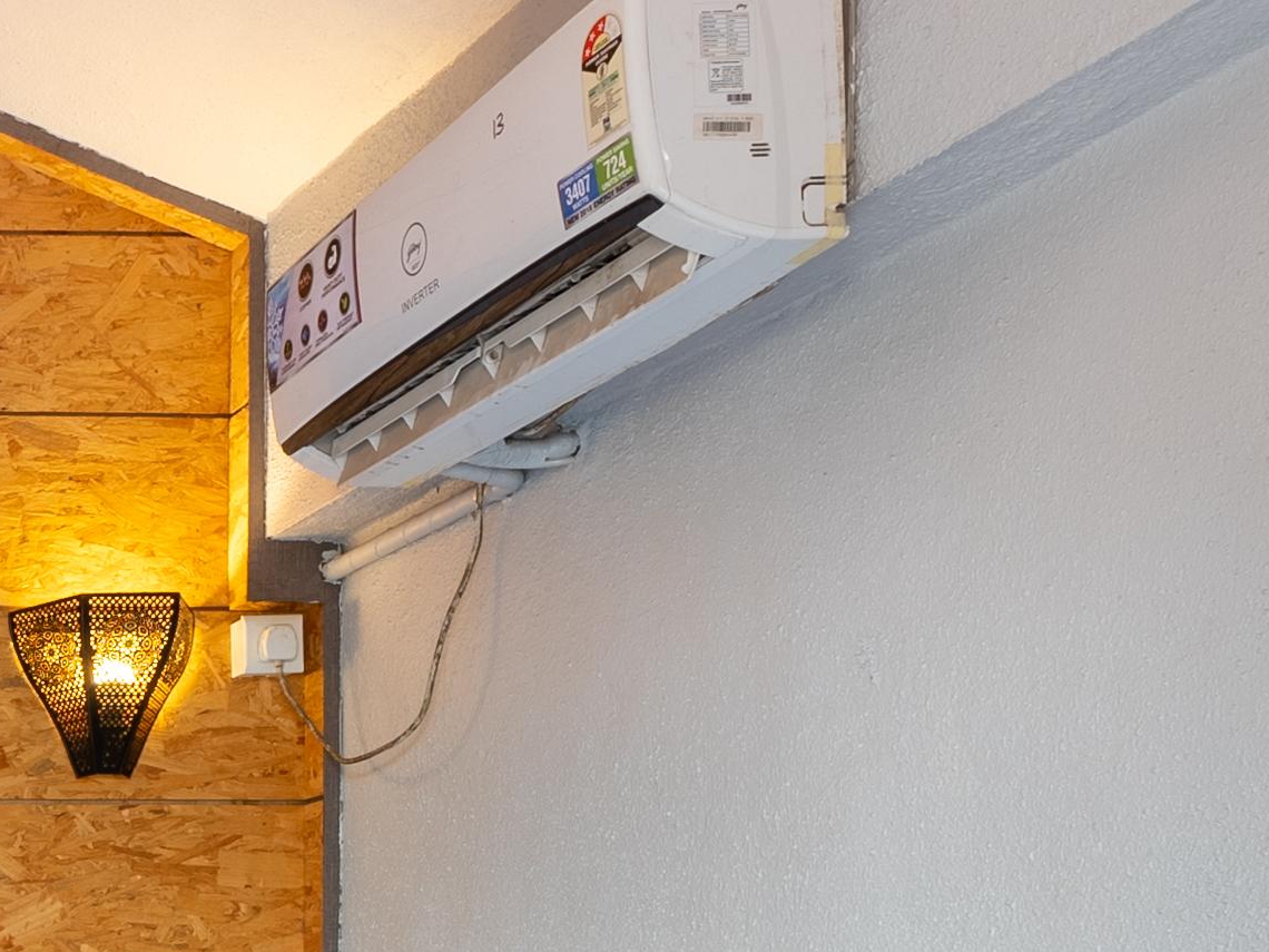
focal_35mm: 57
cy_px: 1107
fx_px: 2090
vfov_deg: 23.7
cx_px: -634
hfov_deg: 25.4
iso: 80
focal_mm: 16
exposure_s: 1/5
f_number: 11
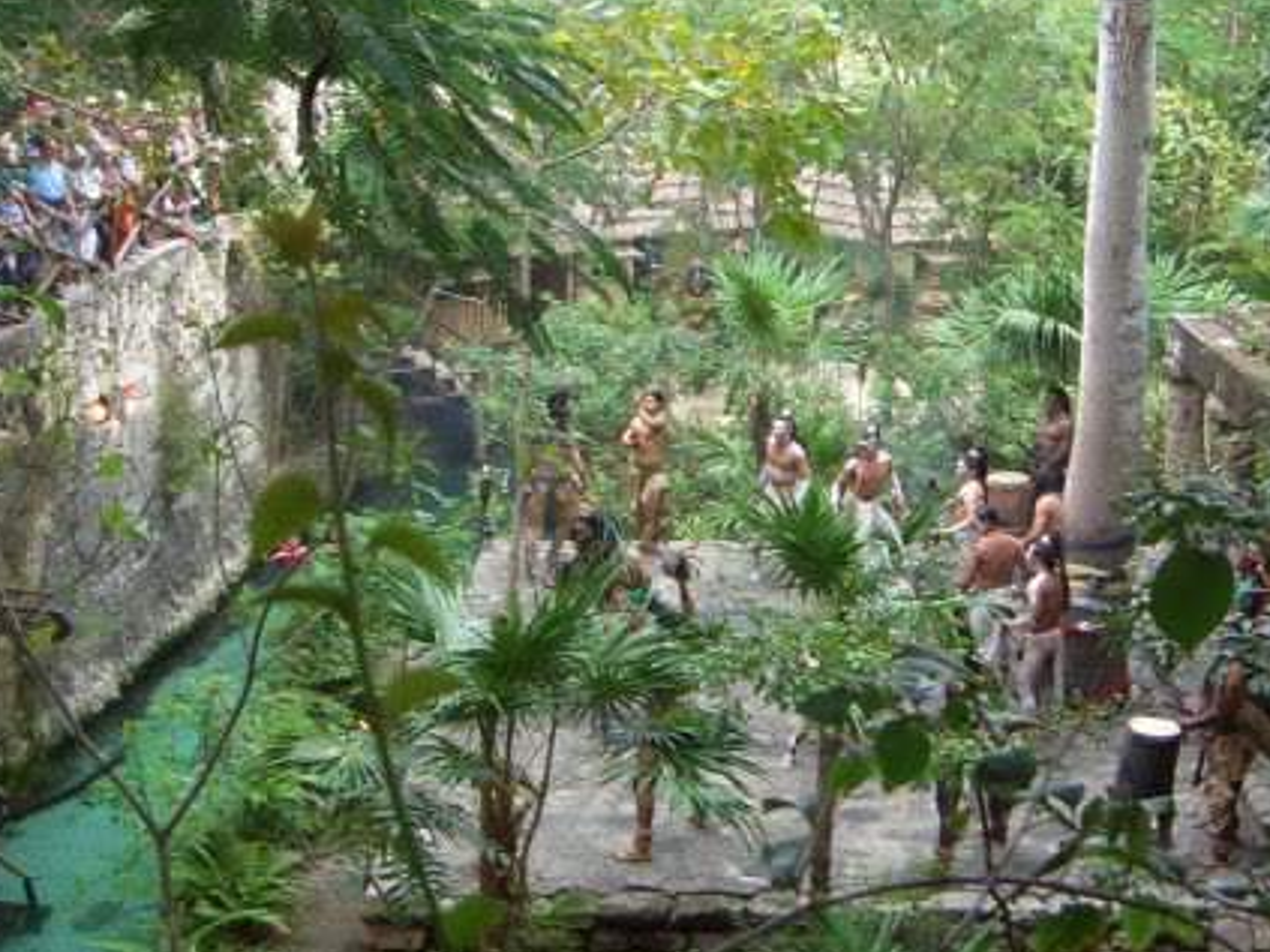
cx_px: 892
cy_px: 444
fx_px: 2164
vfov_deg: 24.8
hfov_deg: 32.3
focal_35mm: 59
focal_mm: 8
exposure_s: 1/80
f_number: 2.8
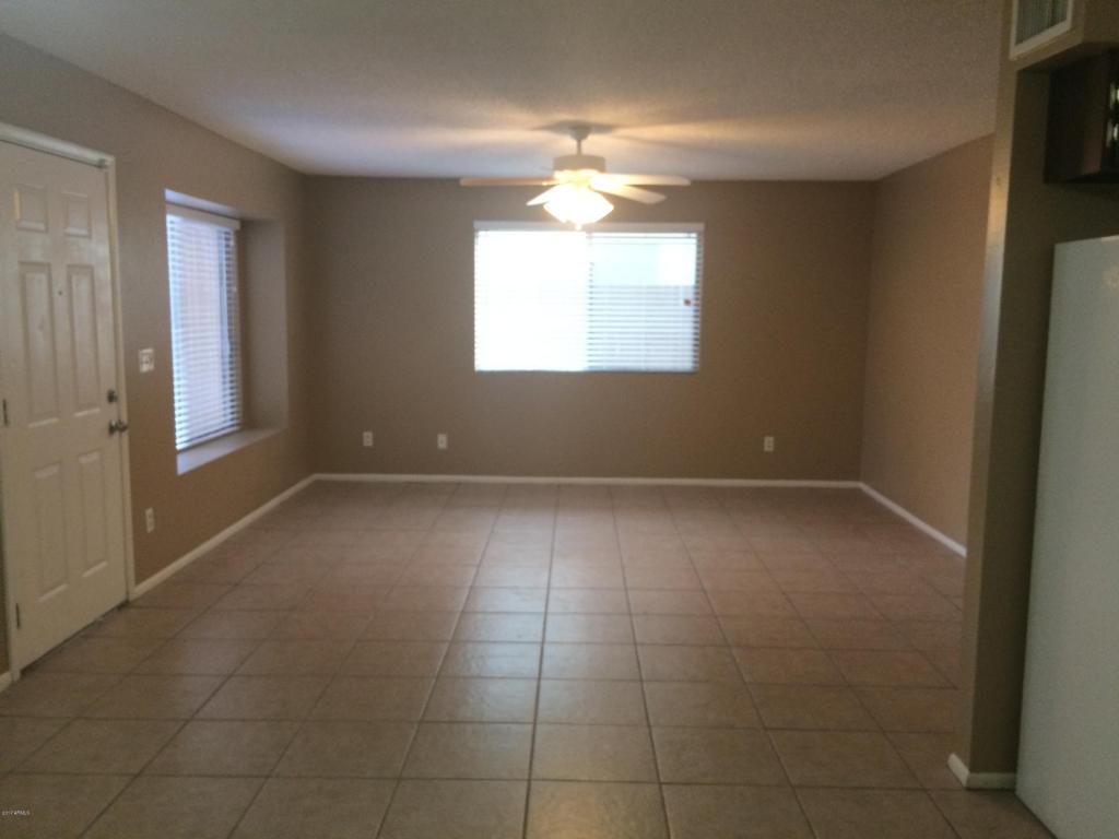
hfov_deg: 61.7
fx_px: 937
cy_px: 420
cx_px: 560
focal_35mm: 29
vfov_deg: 48.2
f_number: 2.2
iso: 160
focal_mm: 4.15
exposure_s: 1/30
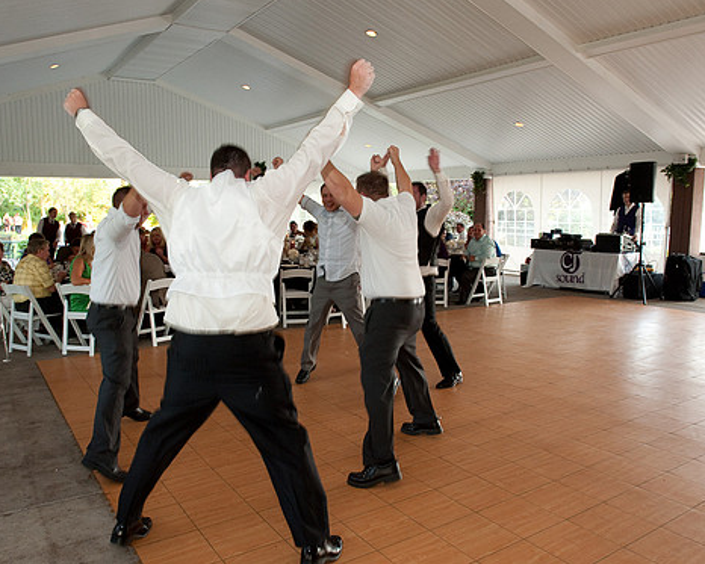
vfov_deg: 51.5
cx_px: 334
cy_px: 287
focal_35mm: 28
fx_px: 584
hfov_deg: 62.2
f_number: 5.6
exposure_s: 1/60
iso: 1250
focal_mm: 24
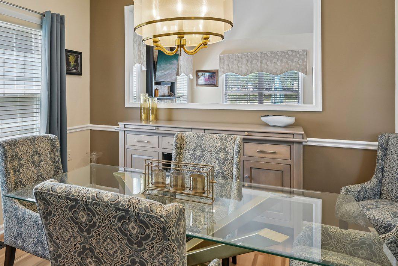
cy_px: 94
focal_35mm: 27
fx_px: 298
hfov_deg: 65.5
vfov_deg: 47.3
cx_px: 130
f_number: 8
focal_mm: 14
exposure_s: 1/15
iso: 280
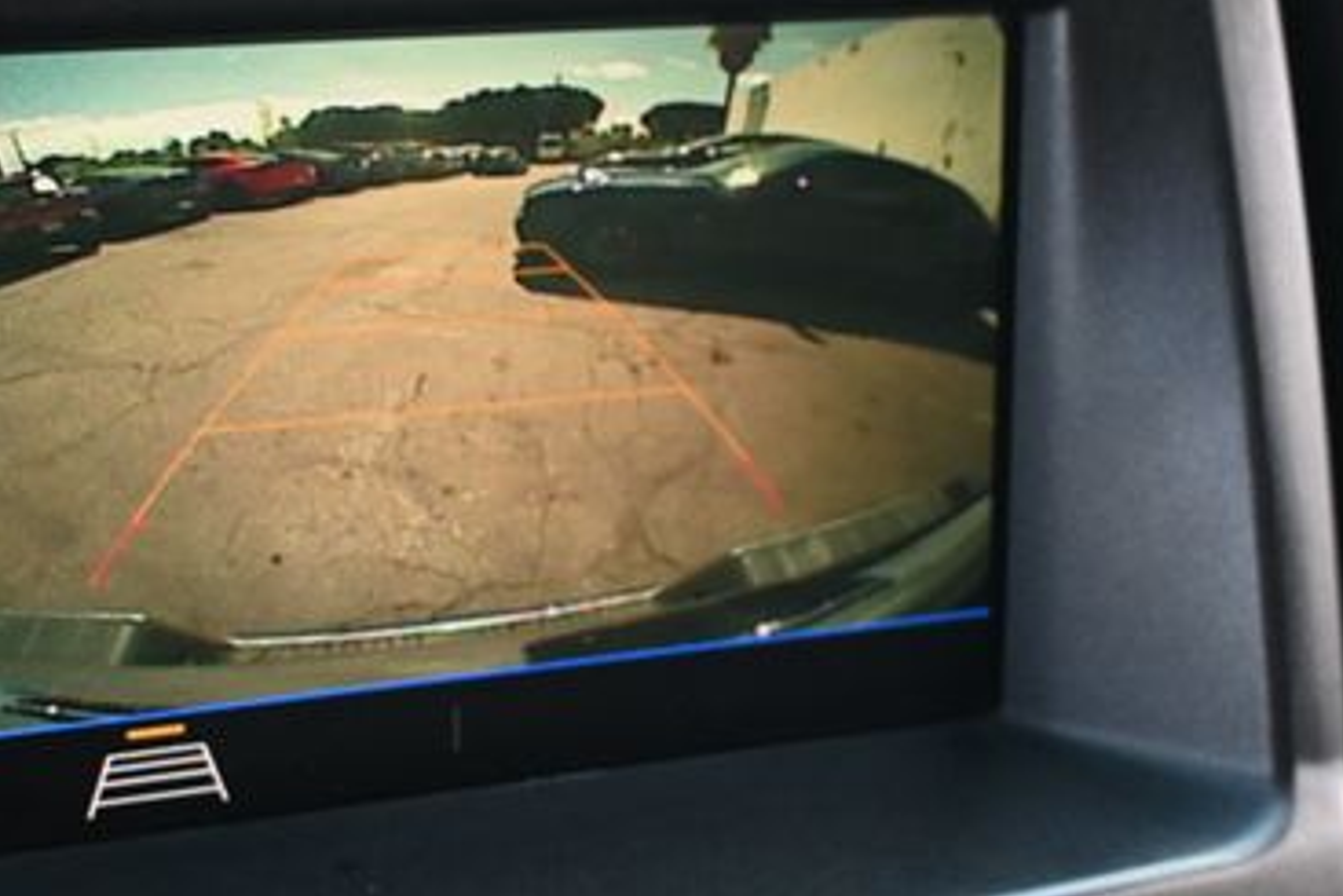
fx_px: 2586
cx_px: 403
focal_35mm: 69
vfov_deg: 19.7
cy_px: 450
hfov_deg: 28.8
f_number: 4.5
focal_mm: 26.5
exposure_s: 1/125
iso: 900
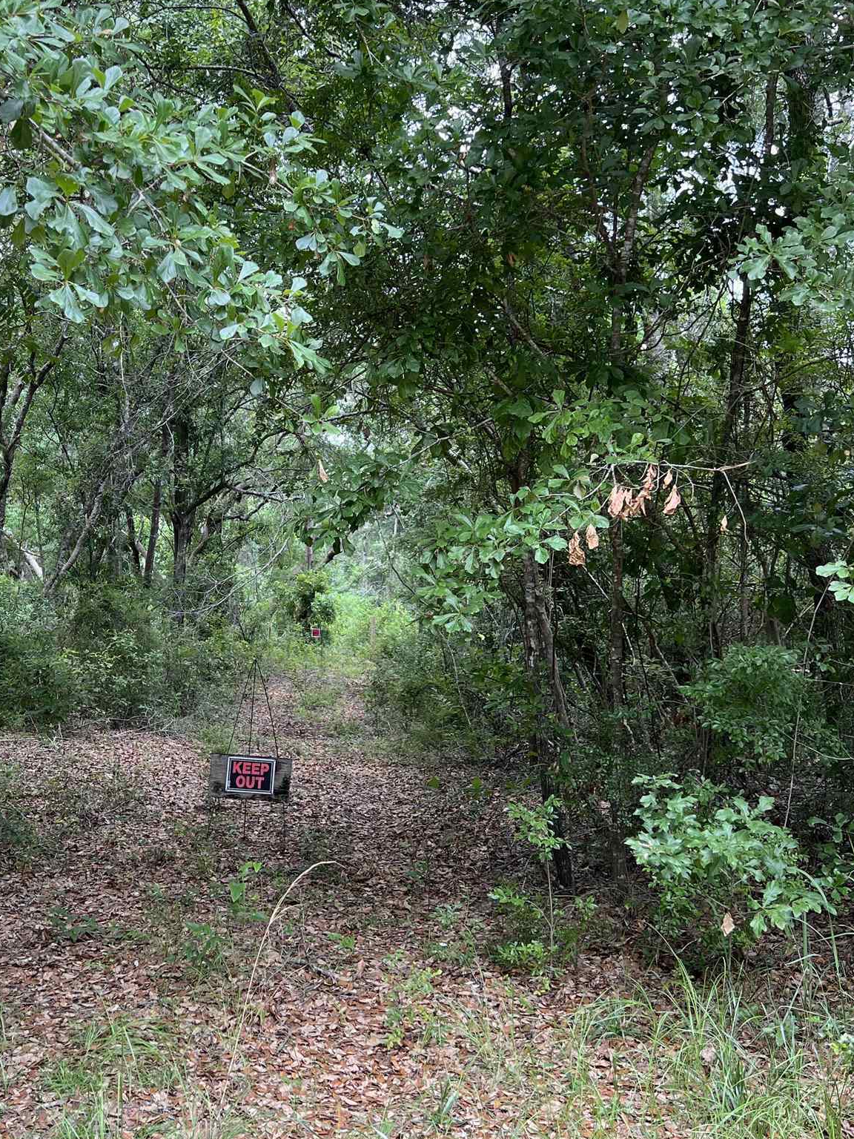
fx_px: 1283
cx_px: 257
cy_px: 587
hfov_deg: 36.3
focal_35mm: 39
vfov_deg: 47.9
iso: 50
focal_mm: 5.7
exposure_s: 1/162
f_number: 1.5
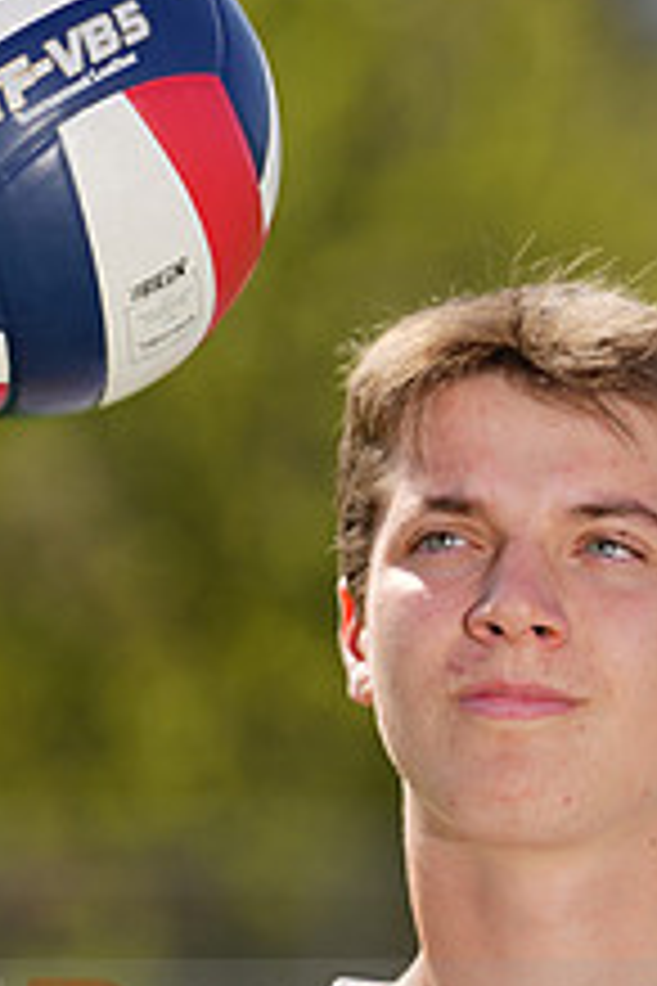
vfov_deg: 2.4
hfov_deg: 1.6
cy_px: 1022
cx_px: 502
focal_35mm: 859
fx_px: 23513
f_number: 7.1
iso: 64
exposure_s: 1/200
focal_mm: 324
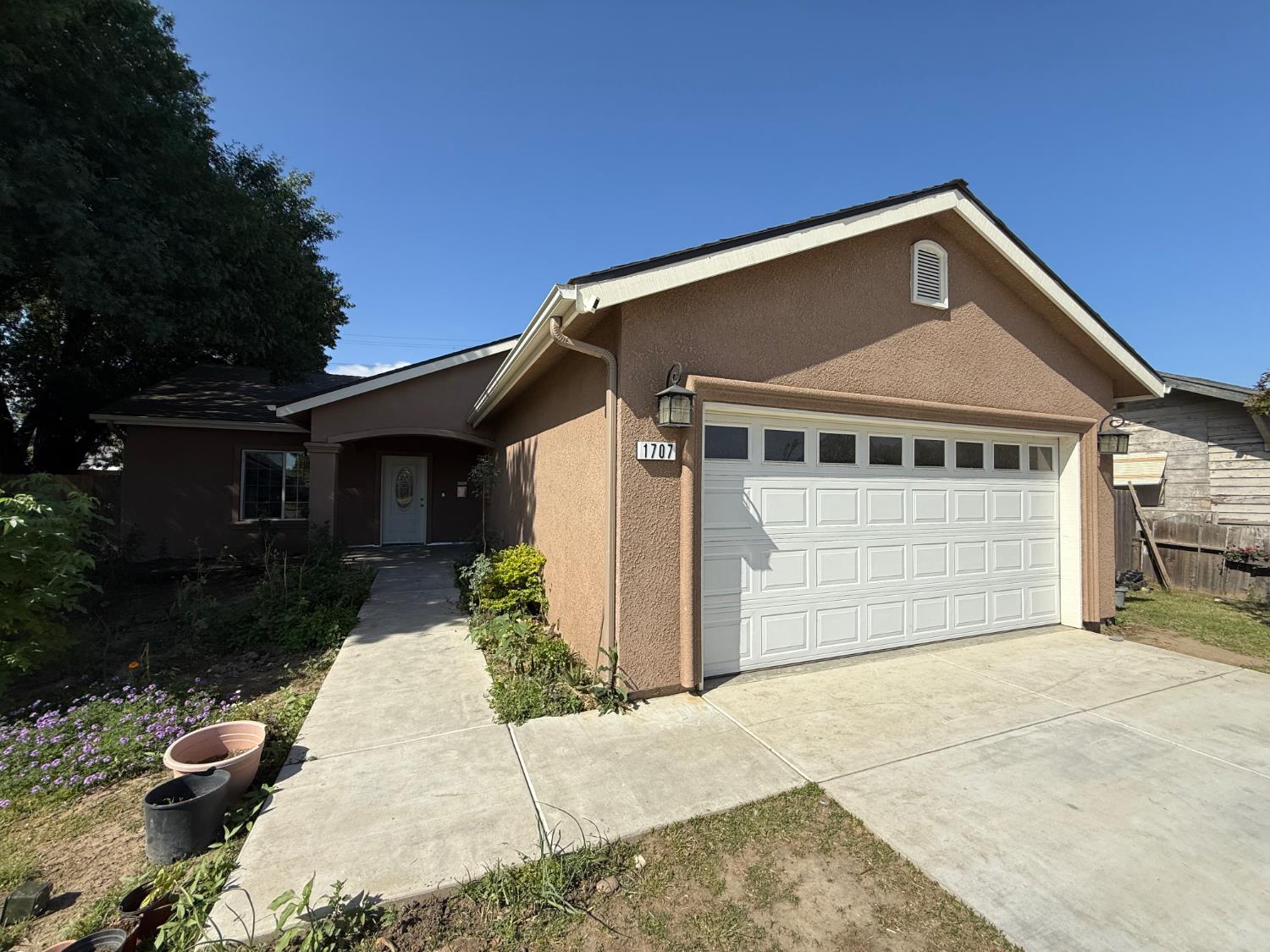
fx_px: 514
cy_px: 476
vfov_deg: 85.7
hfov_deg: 102.1
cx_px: 635
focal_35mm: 14
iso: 50
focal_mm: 2.22
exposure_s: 1/1698
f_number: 2.2
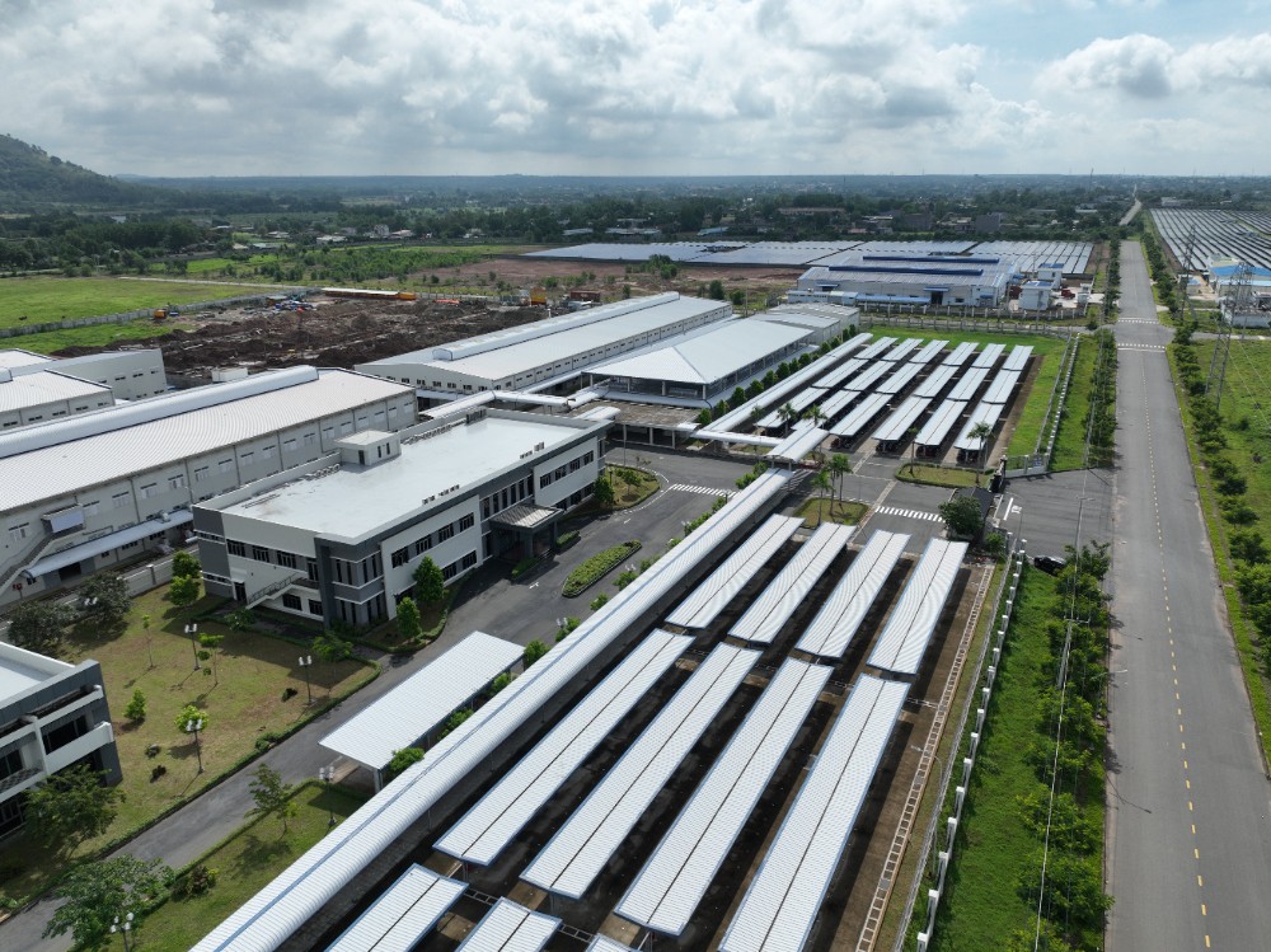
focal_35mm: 24
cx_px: 636
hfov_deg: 71.6
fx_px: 881
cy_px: 476
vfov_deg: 56.8
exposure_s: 1/3200
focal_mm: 12.29
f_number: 2.8
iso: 100
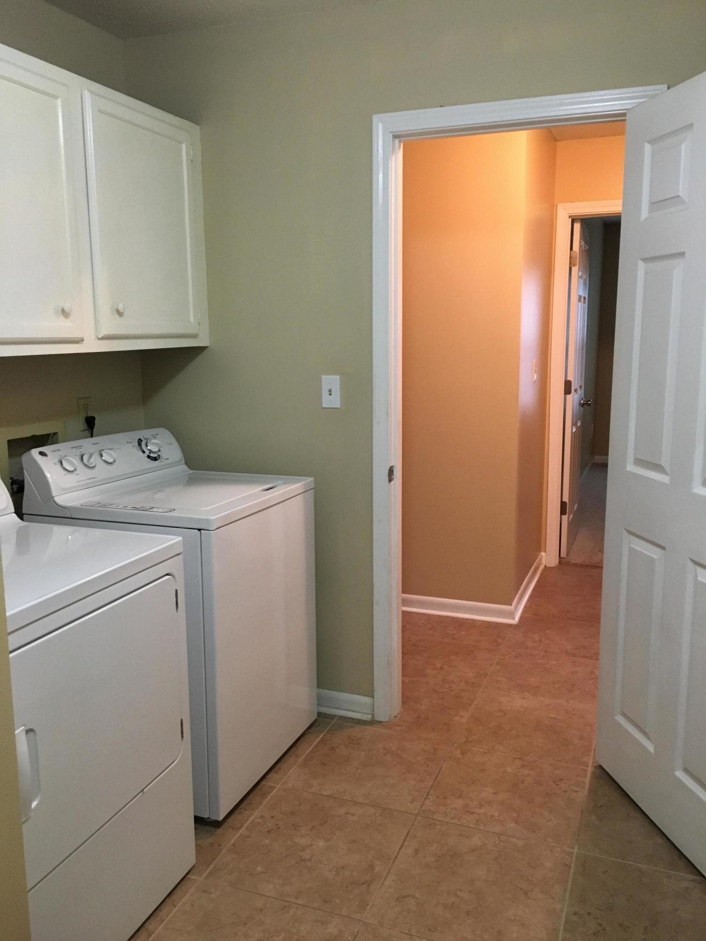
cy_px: 470
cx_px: 353
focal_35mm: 29
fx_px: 789
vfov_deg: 61.7
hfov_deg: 48.2
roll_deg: +0.1
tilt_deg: -9.8
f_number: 2.2
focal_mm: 4.15
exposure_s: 1/17
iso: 200
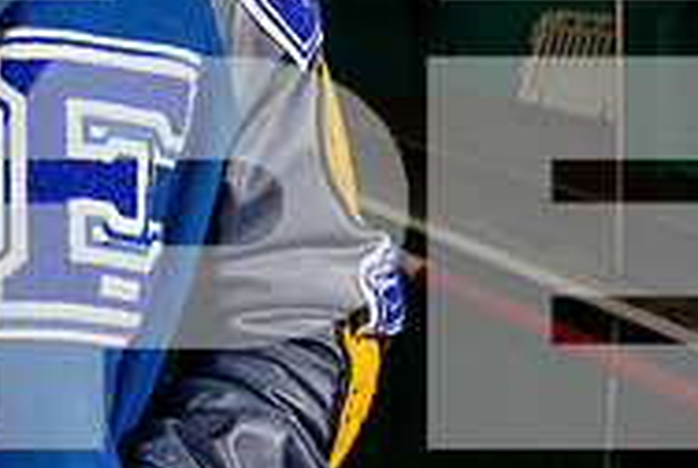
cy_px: -195
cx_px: -78
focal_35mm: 74
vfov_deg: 17.0
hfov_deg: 25.3
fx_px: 1437
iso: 500
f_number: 7.1
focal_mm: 24
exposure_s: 1/125
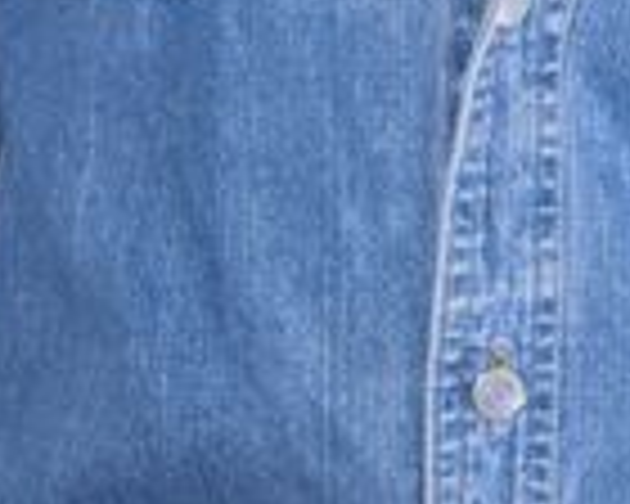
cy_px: -765
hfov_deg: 5.1
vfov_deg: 4.0
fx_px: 7123
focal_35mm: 382
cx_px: 614
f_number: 29
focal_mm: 60
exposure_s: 1/250
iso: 200
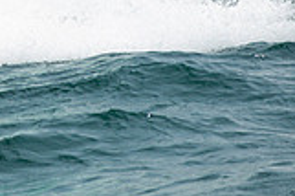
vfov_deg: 1.8
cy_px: -148
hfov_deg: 2.8
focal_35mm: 743
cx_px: -223
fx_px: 6082
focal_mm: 185
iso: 250
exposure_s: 1/3200
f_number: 5
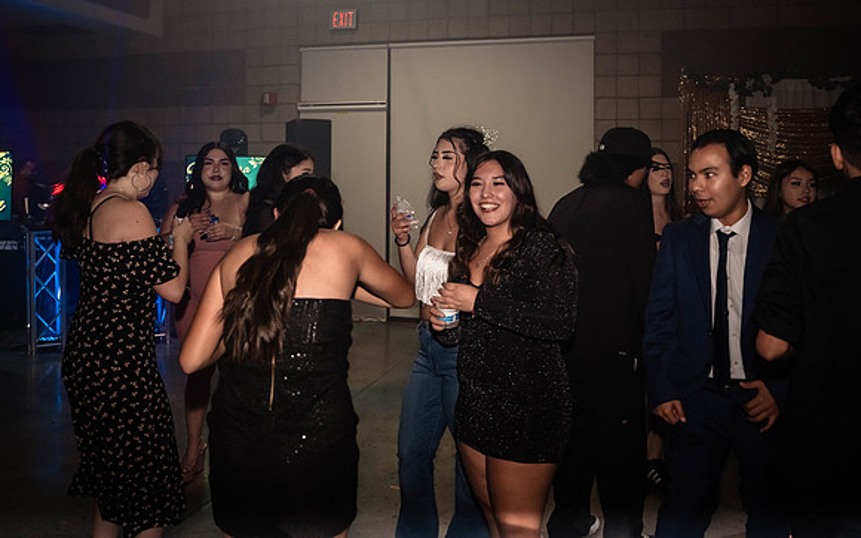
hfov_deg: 59.4
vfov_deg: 38.6
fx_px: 754
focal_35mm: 32
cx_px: 391
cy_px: 161
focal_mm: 24
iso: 800
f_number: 2.8
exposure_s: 1/250
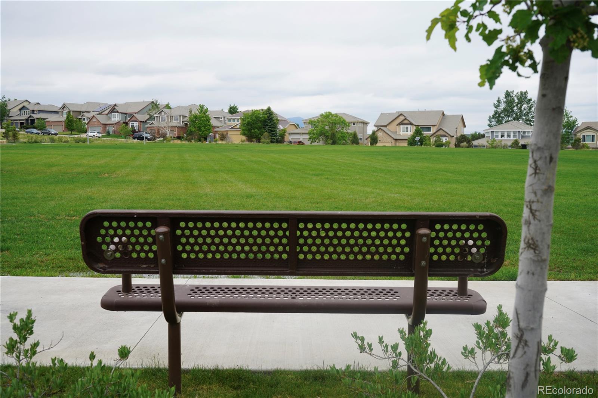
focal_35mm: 38
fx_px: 631
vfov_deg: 35.0
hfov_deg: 50.7
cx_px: 299
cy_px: 199
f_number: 8
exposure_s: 1/100
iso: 100
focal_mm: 38
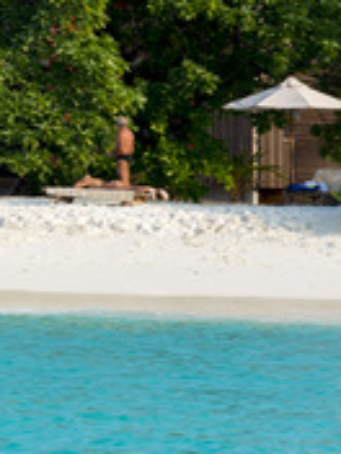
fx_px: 3559
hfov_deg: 5.2
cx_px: -584
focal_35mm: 271
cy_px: 28
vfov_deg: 7.3
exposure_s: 1/125
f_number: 7.1
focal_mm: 62
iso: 100
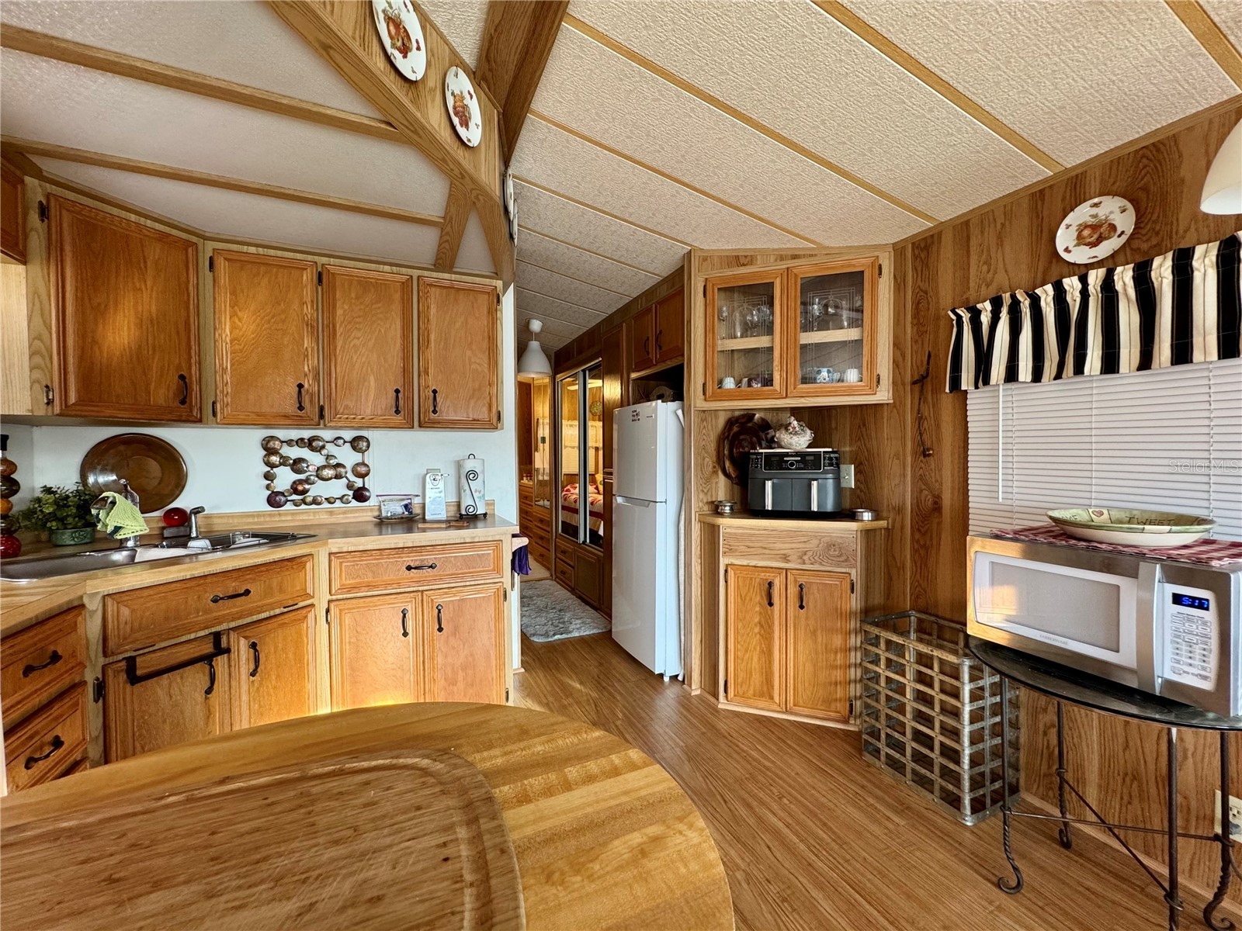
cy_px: 466
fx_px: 502
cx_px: 621
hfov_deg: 102.1
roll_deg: +1.1
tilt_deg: -1.4
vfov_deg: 85.7
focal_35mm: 14
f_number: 2.2
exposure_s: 1/60
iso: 250
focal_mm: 2.22
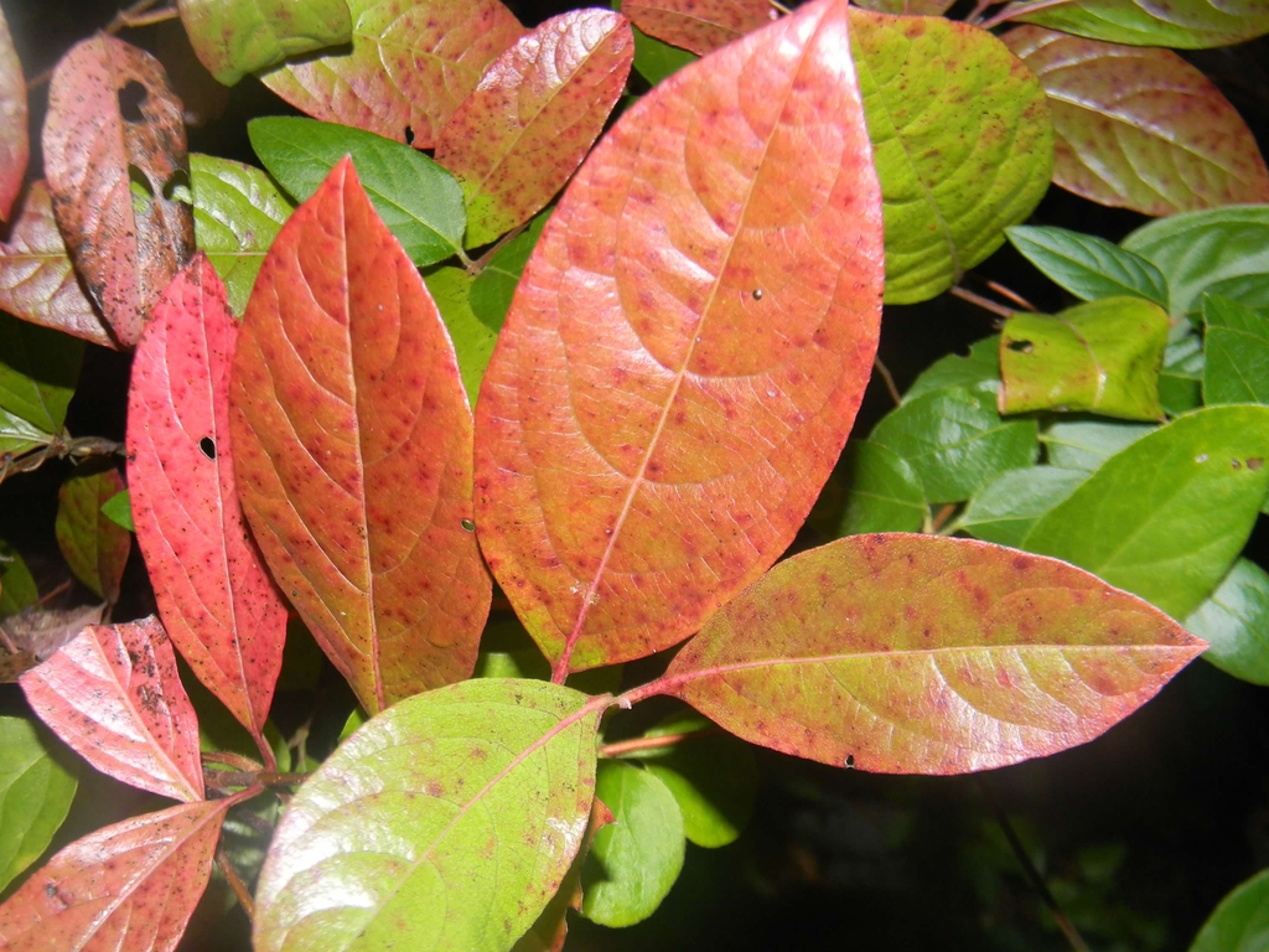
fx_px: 1136
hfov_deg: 58.4
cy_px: 476
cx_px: 634
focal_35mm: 31
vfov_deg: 45.4
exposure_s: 1/30
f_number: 7.6
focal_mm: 7.3
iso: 200
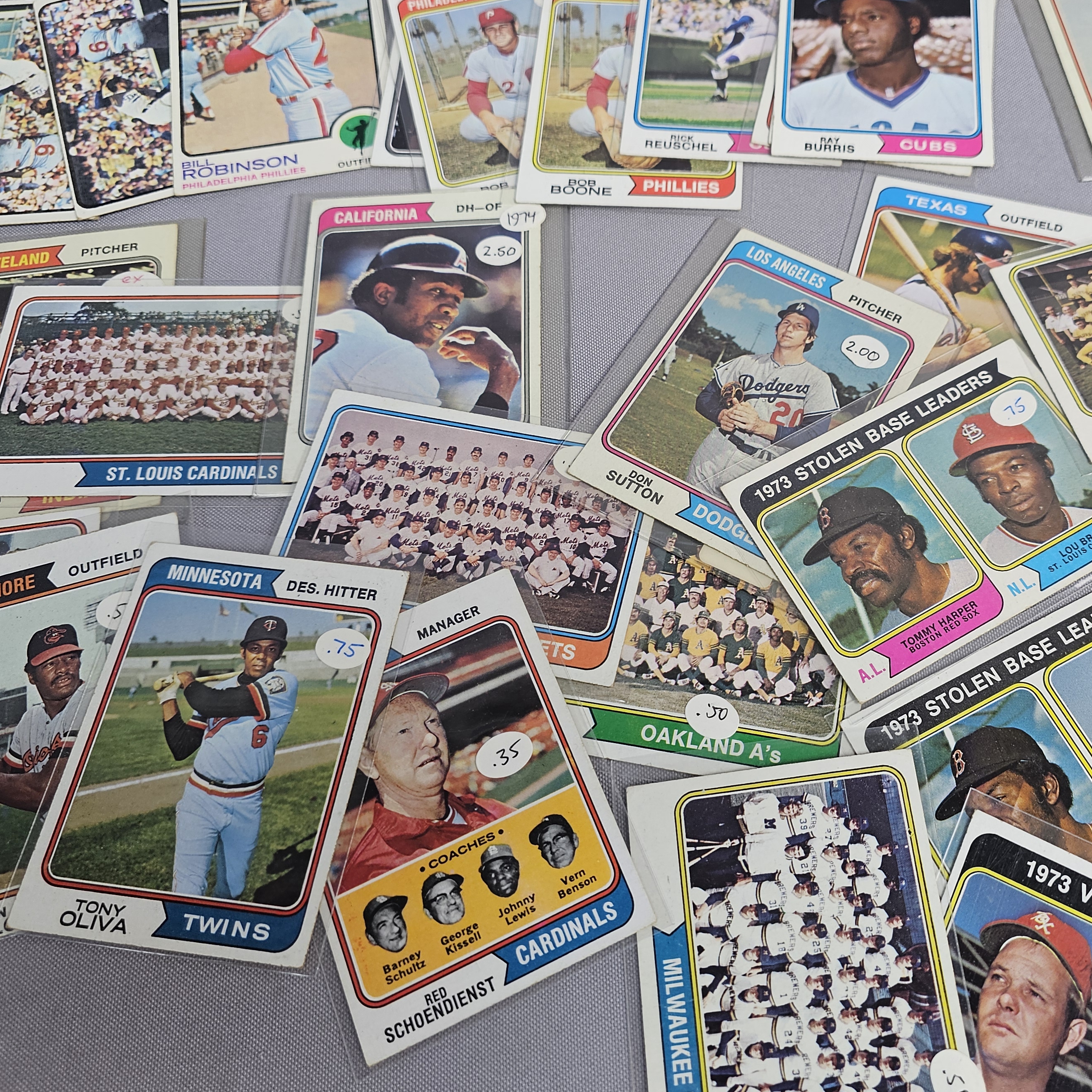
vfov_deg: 52.5
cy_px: 495
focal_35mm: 31
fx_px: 1106
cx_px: 731
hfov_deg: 51.5
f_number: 1.7
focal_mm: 6.3
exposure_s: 1/60
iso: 100
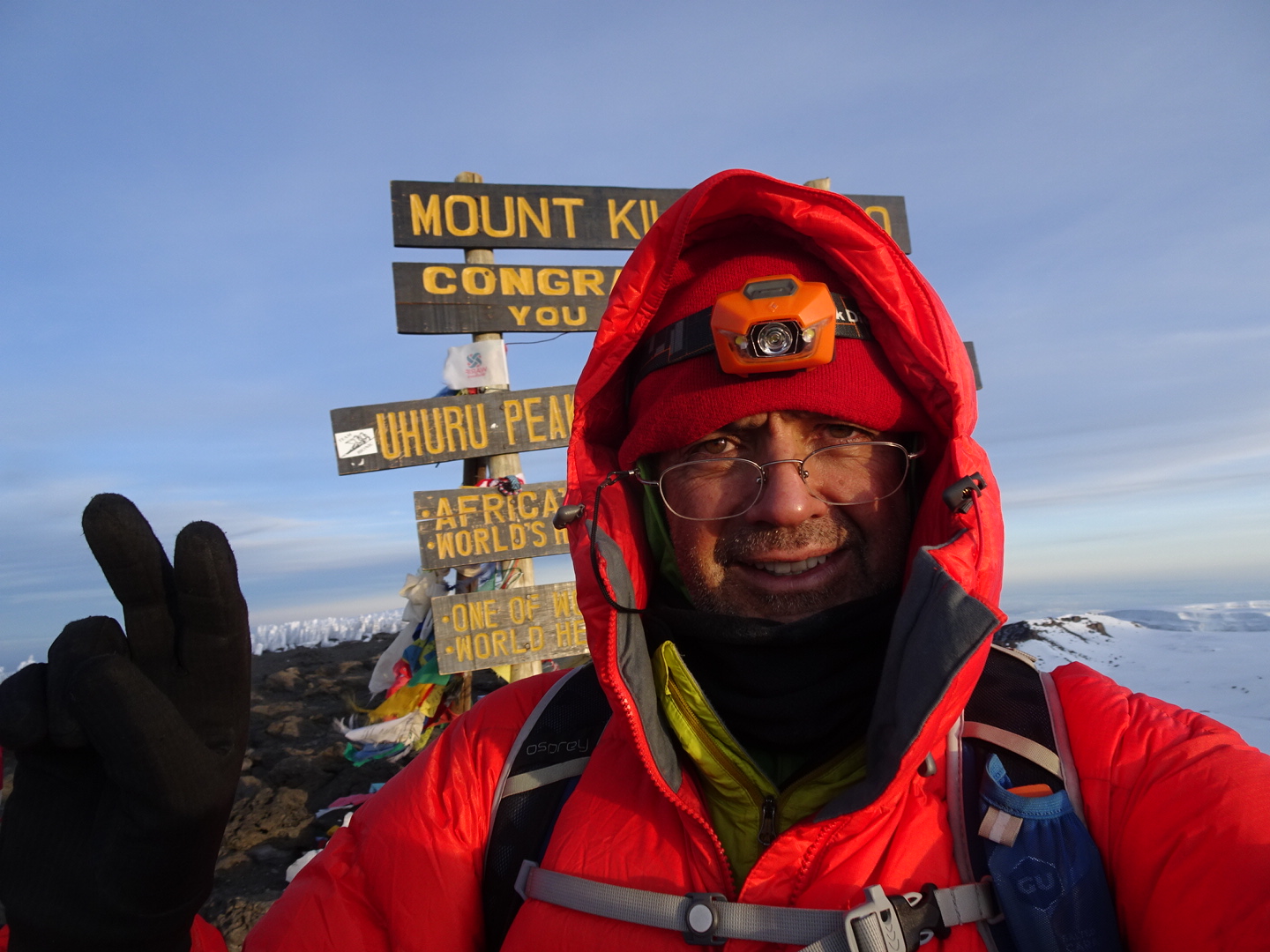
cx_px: 635
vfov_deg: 56.8
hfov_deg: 71.6
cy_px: 476
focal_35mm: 24
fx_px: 881
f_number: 3.5
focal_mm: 4.1
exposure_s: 1/160
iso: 80
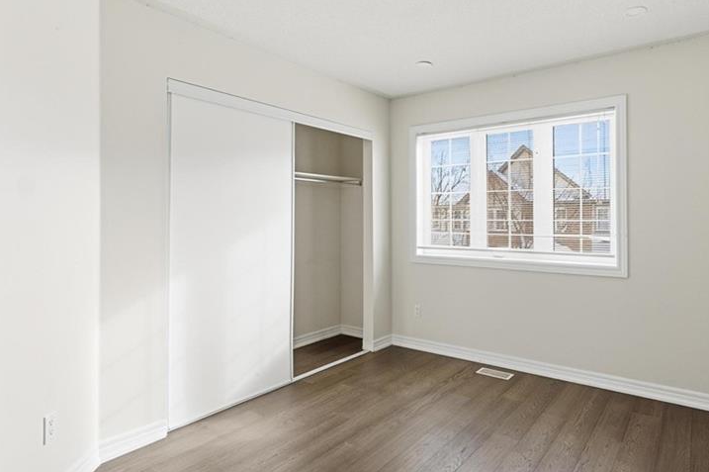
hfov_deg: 83.1
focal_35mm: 20
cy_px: 208
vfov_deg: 61.7
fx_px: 394
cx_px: 423
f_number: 5.6
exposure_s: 1/1000
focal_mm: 14
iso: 1250
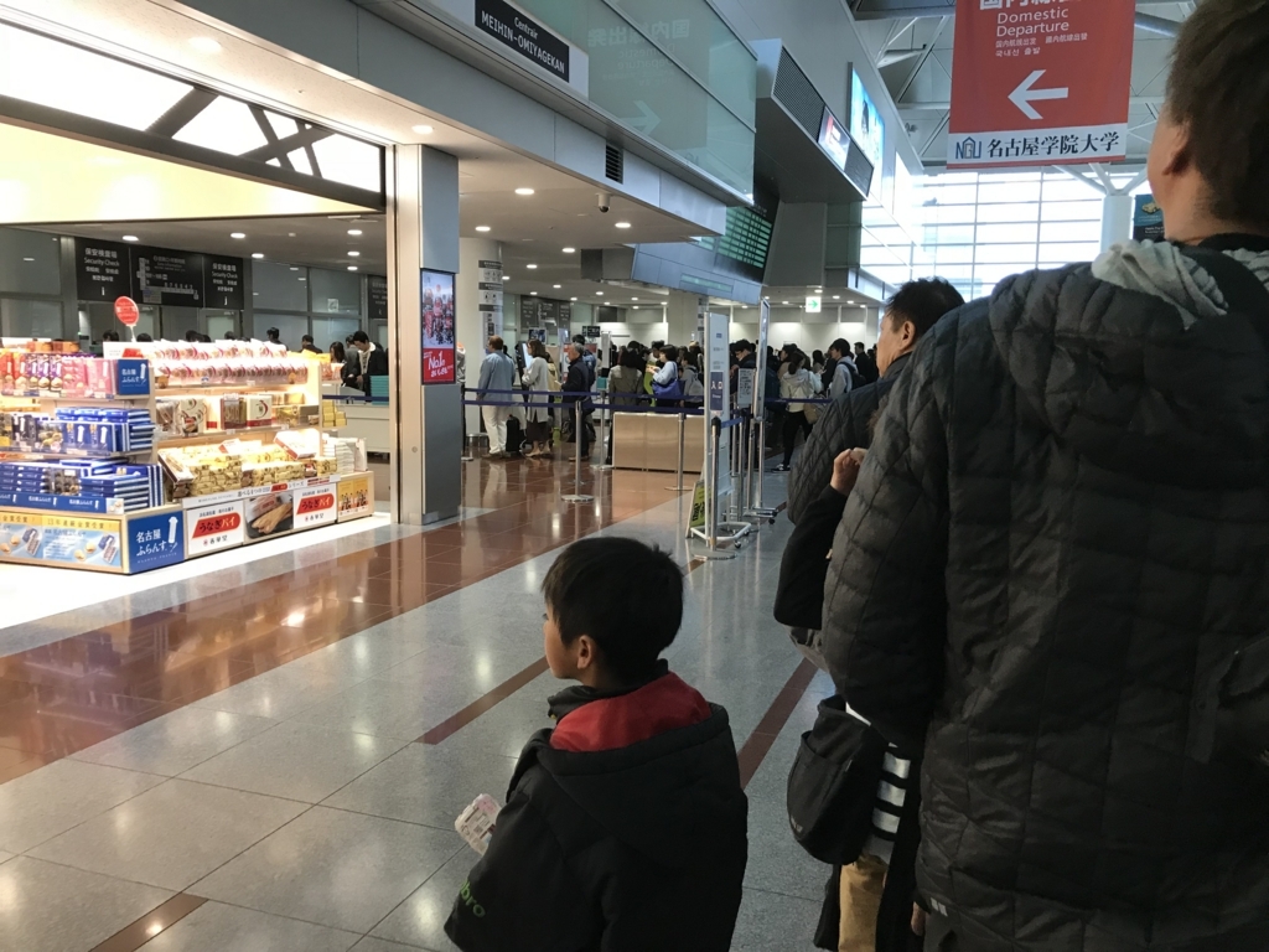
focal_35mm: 28
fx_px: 1026
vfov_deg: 49.7
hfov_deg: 63.4
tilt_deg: -5.7
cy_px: 476
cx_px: 634
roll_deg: -0.4
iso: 40
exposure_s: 1/30
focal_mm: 3.99
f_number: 1.8
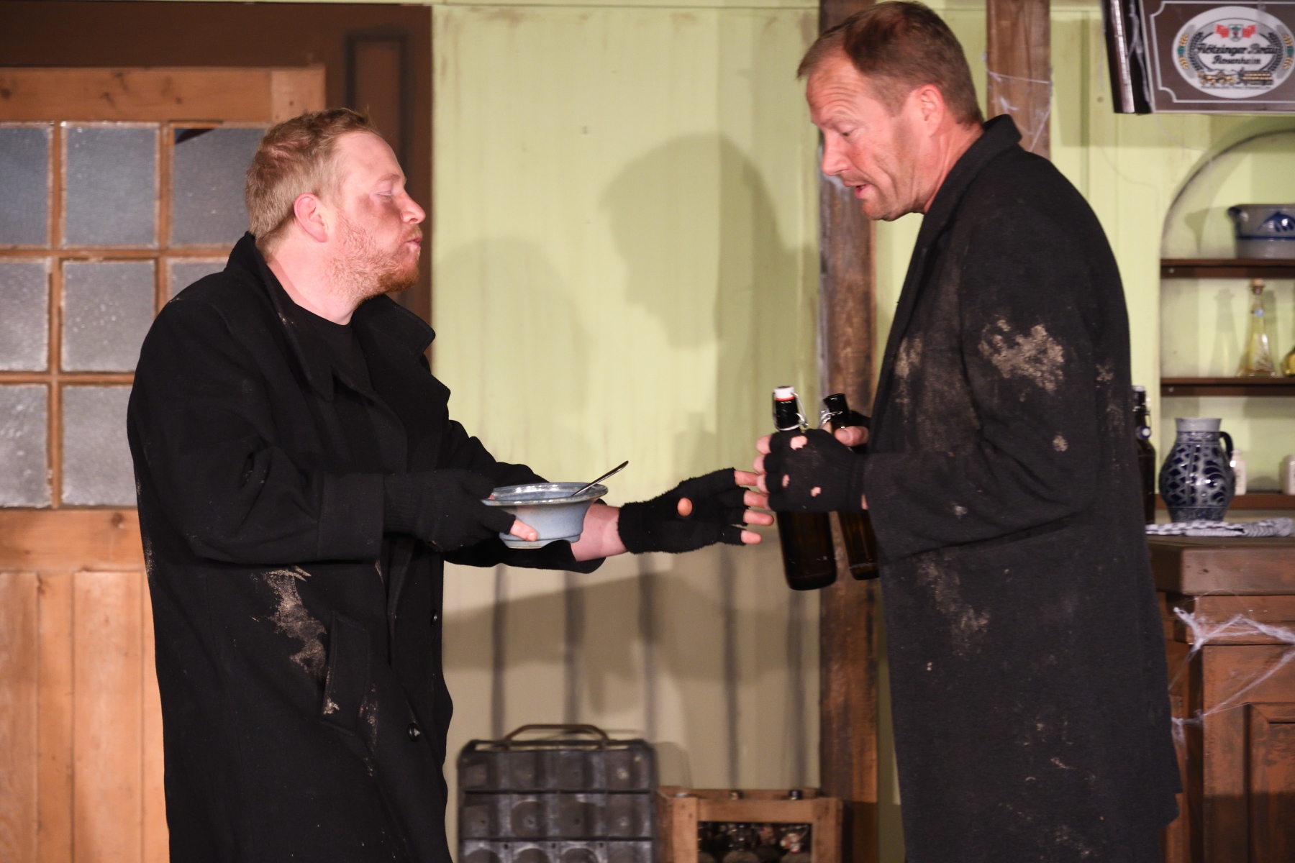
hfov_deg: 17.1
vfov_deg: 11.4
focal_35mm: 120
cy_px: 432
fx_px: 4316
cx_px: 648
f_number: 4
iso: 1250
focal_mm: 80
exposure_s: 1/125
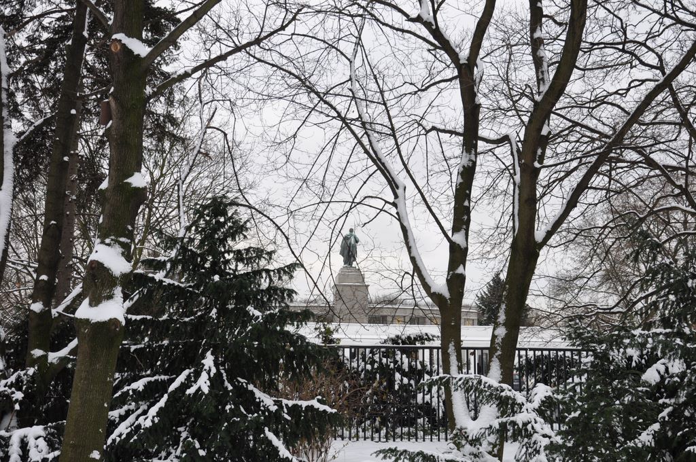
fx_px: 811
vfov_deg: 31.8
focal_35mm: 42
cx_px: 348
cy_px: 231
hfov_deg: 46.5
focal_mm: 28
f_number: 5.6
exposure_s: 1/125
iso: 200
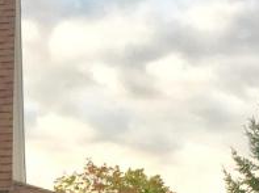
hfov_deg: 12.4
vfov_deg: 9.7
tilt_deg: +7.4
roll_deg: -0.3
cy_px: 227
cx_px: -149
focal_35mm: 151
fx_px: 1128
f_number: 2.2
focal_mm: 4.15
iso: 32
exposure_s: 1/120
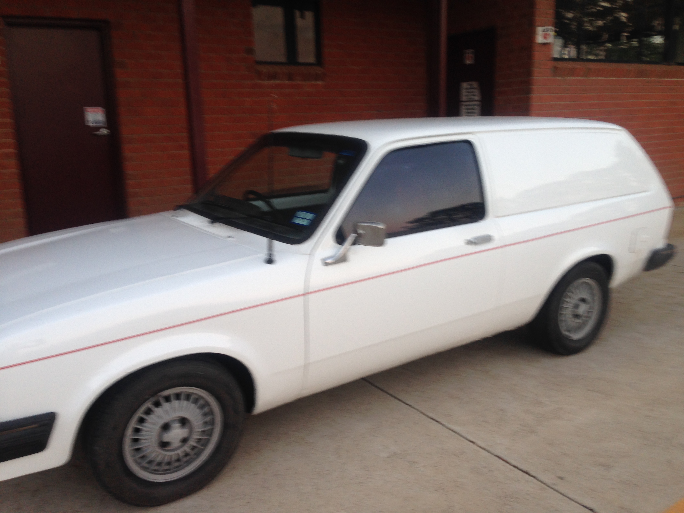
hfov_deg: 55.4
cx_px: 342
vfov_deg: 42.9
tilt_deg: -14.1
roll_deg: +3.1
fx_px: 652
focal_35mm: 33
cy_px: 256
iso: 50
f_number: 2.4
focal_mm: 4.12
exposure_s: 1/20
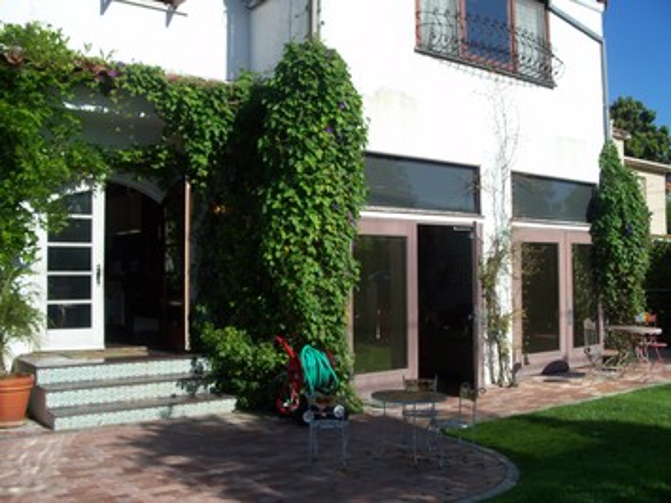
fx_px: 717
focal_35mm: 37
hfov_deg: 50.2
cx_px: 336
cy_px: 252
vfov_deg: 38.6
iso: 64
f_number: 4
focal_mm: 7.8
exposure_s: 1/500
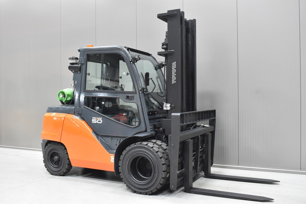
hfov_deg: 53.1
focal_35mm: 36
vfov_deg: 36.9
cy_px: 102
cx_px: 153
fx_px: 306
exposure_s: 1/20
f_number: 5.6
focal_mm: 24
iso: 1600
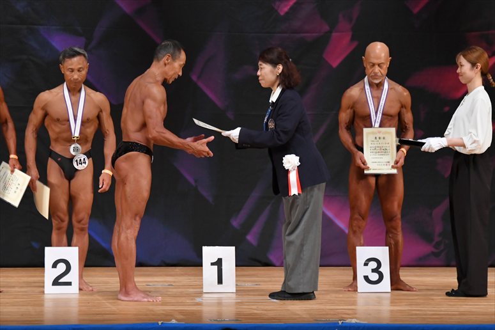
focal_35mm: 270
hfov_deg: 7.6
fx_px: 3711
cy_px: 165
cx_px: 248
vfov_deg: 5.1
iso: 4000
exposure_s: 1/400
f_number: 5.6
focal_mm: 180
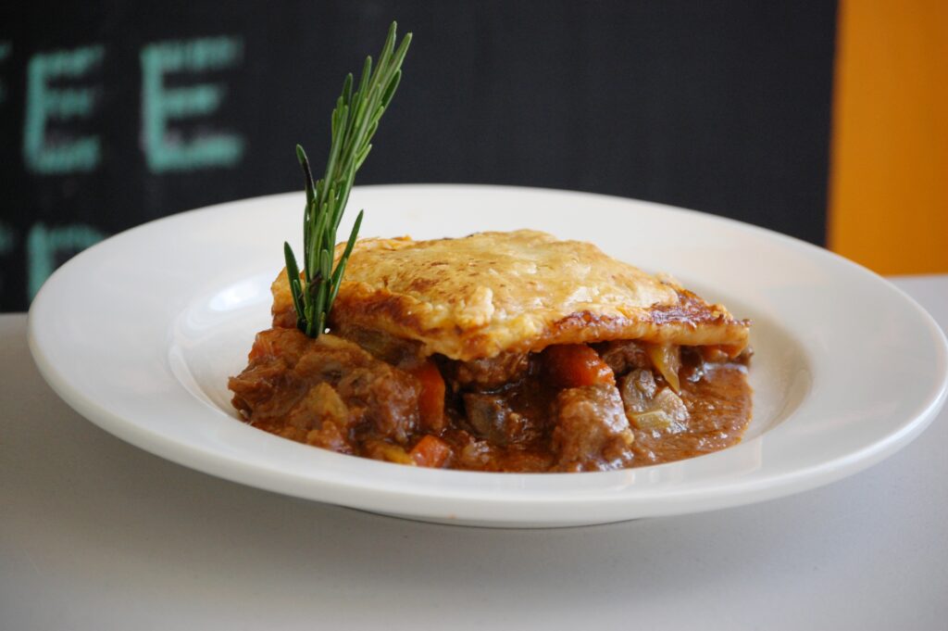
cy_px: 316
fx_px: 4420
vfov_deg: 8.2
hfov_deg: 12.2
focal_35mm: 168
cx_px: 474
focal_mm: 112
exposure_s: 1/125
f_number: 5
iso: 640
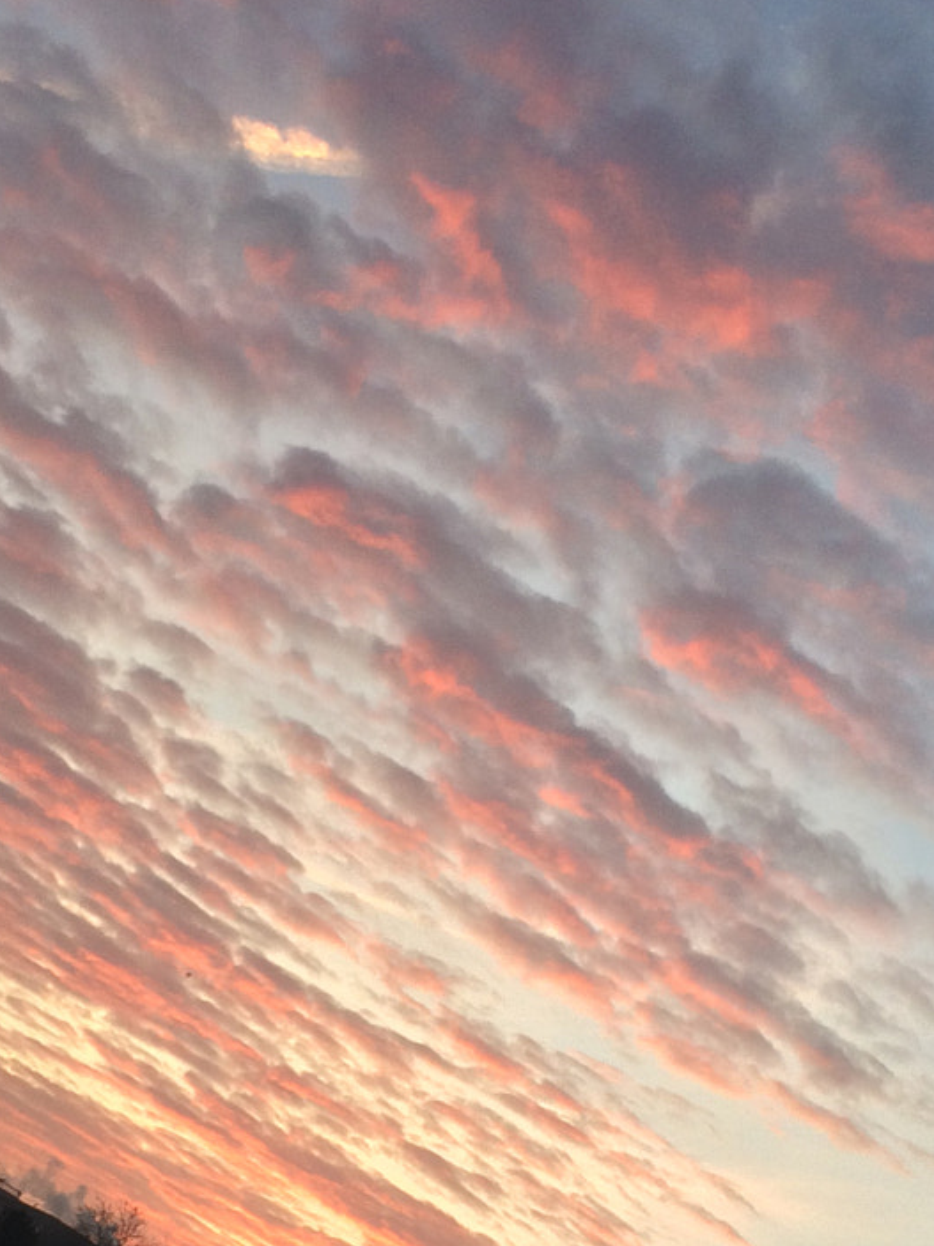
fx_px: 2375
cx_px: 331
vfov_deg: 28.9
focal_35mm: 66
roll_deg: -29.7
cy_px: 952
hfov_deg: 22.2
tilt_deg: +11.0
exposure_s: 1/100
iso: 32
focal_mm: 4.15
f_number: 2.2
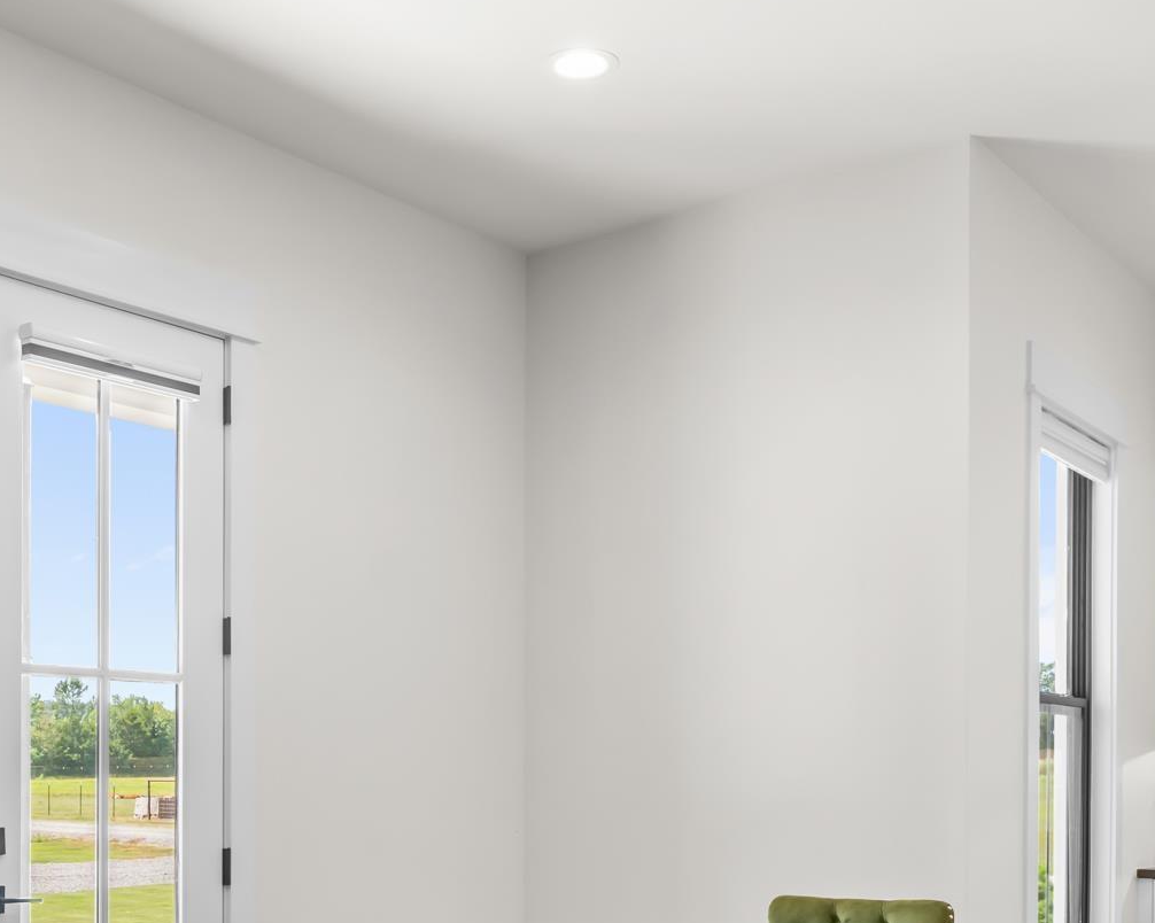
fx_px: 1495
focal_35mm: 44
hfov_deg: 41.9
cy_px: 775
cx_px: 432
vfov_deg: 33.1
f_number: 9
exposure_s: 1/6
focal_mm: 12.5
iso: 200
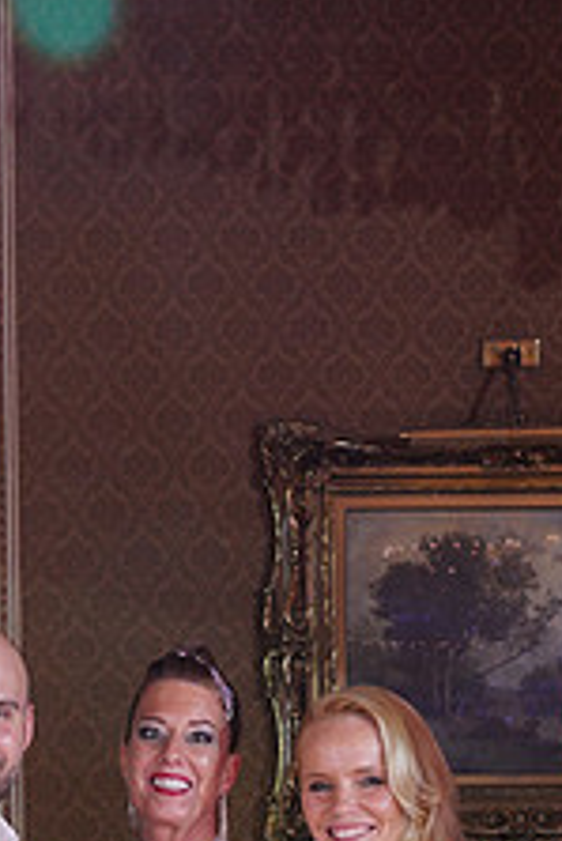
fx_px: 3156
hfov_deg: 10.2
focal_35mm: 135
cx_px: 285
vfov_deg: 14.6
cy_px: 1086
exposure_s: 1/200
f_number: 6.3
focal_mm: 52
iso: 1600
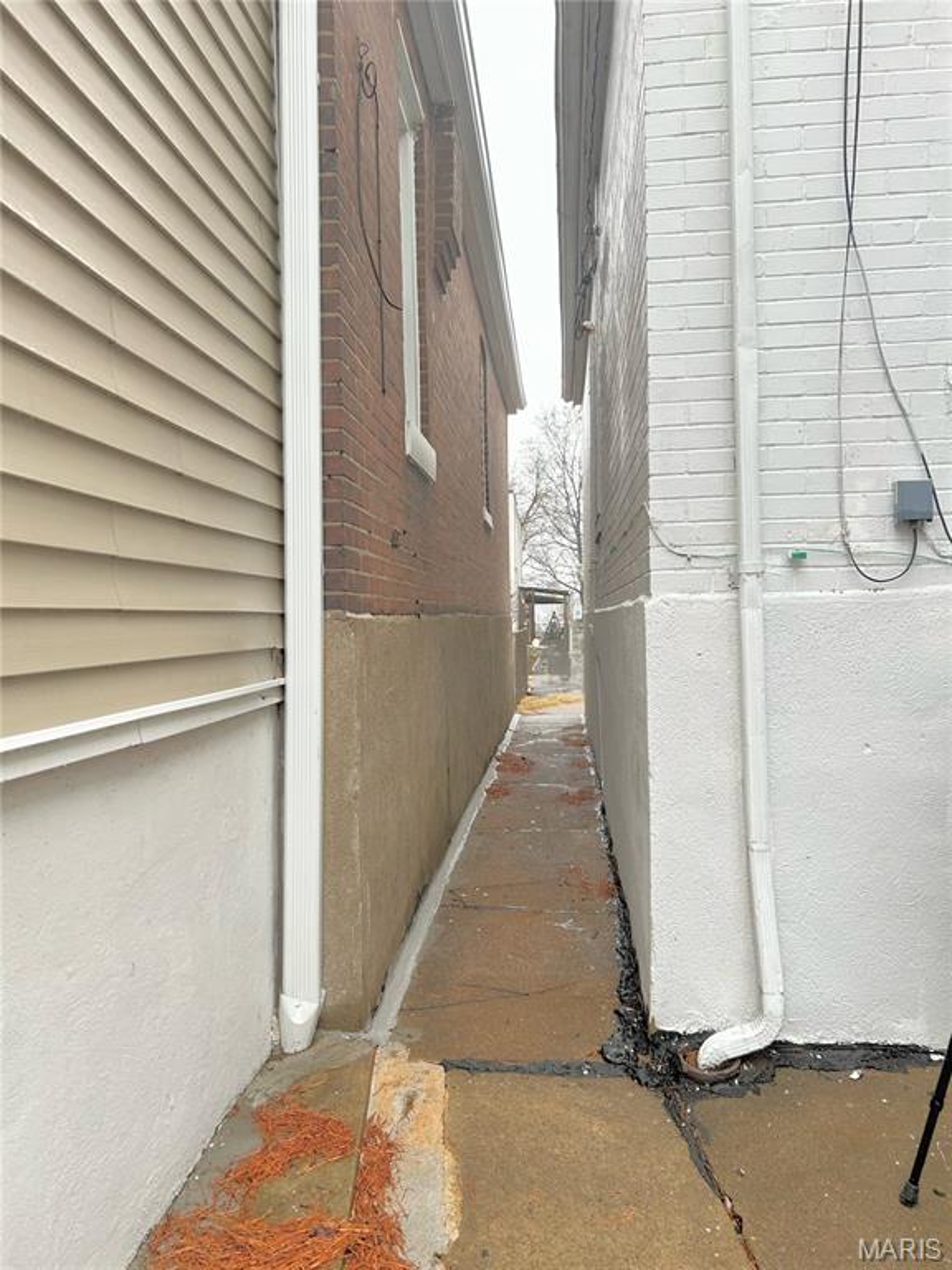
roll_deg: +0.2
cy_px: 635
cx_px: 476
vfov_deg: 67.3
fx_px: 953
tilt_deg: -1.4
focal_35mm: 26
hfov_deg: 53.1
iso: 50
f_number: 1.5
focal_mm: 5.7
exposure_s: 1/353
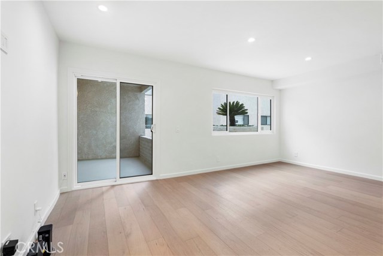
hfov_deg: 96.7
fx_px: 170
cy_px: 128
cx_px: 192
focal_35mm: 16
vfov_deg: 73.8
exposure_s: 1/30
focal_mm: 16
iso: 2500
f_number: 7.1
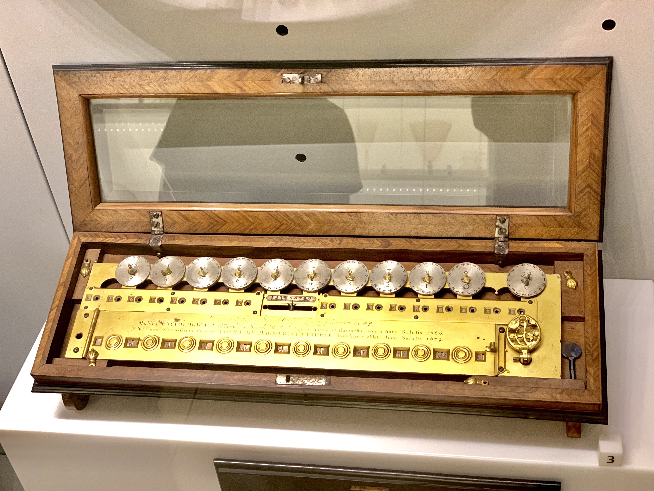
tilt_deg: -40.3
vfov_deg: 28.0
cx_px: 327
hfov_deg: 36.8
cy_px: 246
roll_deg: +7.9
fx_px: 982
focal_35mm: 52
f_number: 2.4
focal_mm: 6
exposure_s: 1/33
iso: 320
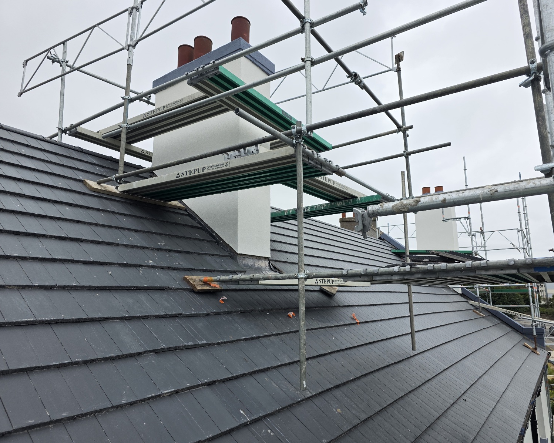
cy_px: 221
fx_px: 393
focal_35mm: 24
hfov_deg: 70.3
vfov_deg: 58.8
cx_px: 287
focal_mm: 6.3
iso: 80
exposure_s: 1/5000
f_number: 1.7
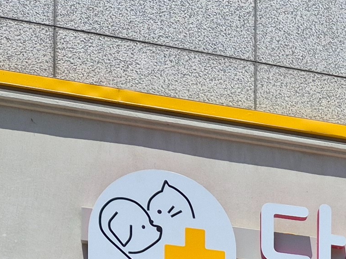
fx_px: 1209
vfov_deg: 10.8
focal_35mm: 121
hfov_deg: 14.7
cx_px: 572
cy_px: 580
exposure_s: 1/2288
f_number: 1.8
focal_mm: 5.4
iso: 25
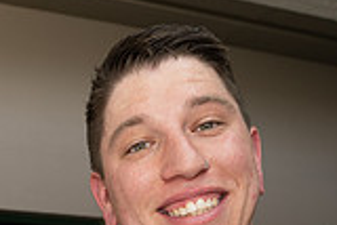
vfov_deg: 14.3
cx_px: -82
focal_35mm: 87
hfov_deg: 21.5
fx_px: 815
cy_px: 377
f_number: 5
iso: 400
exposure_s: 1/160
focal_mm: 24
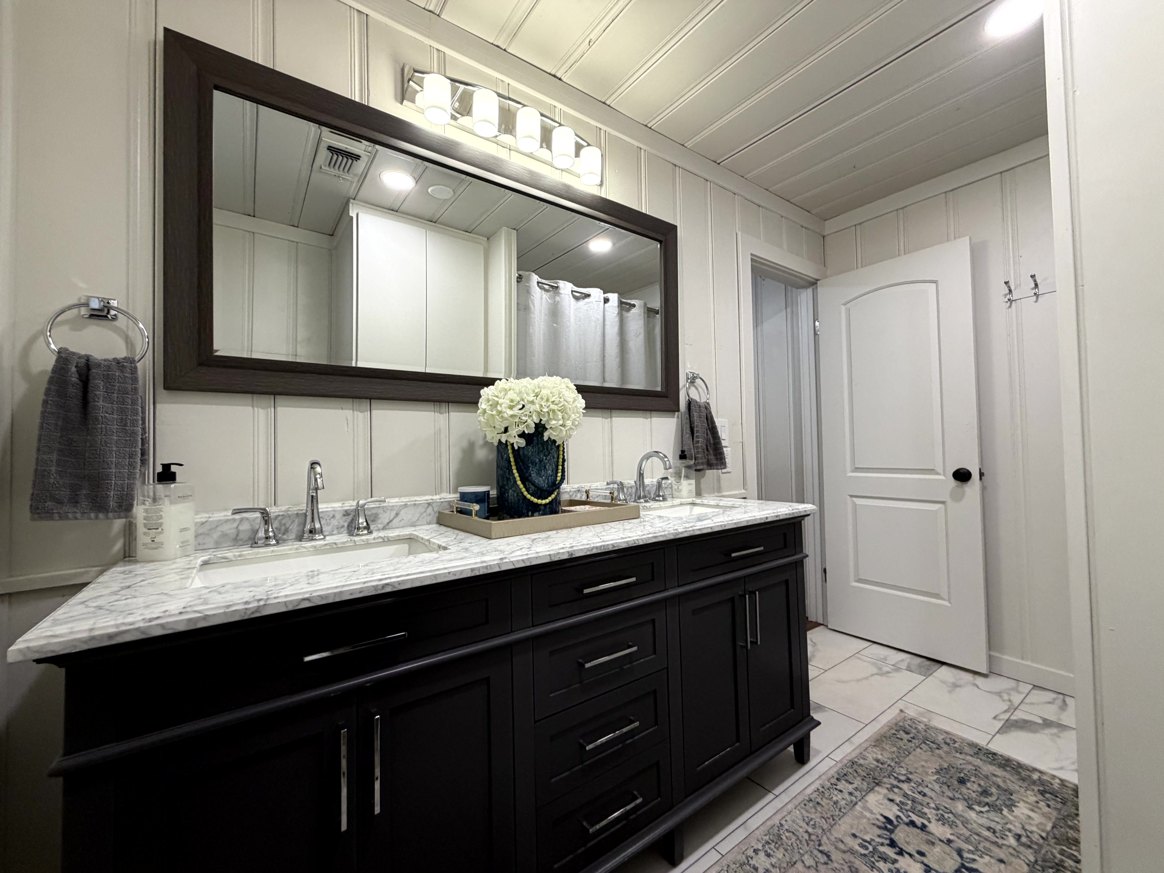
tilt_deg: +1.2
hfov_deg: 102.1
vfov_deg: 85.7
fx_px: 471
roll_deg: +1.3
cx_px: 582
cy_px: 436
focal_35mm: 14
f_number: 2.2
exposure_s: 1/120
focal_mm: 2.22
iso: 250
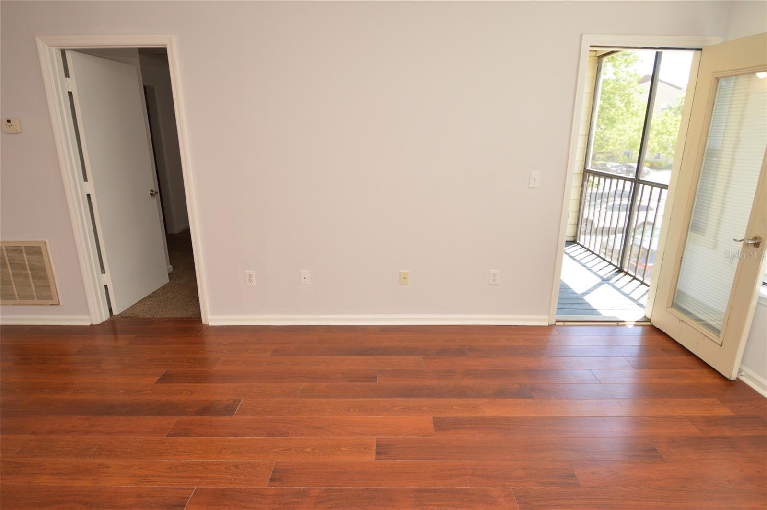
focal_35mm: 18
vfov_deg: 67.3
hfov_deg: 90.1
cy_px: 255
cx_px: 384
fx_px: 383
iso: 400
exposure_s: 1/100
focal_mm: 12
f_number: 5
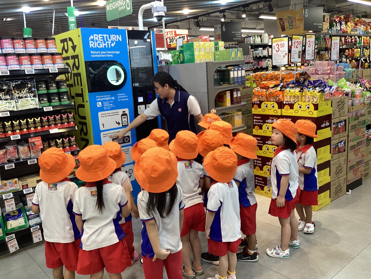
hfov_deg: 58.4
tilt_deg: -10.9
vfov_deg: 45.4
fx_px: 332
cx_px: 186
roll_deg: +3.9
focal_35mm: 31
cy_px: 140
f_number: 2.4
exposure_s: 1/50
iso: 50
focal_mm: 3.3
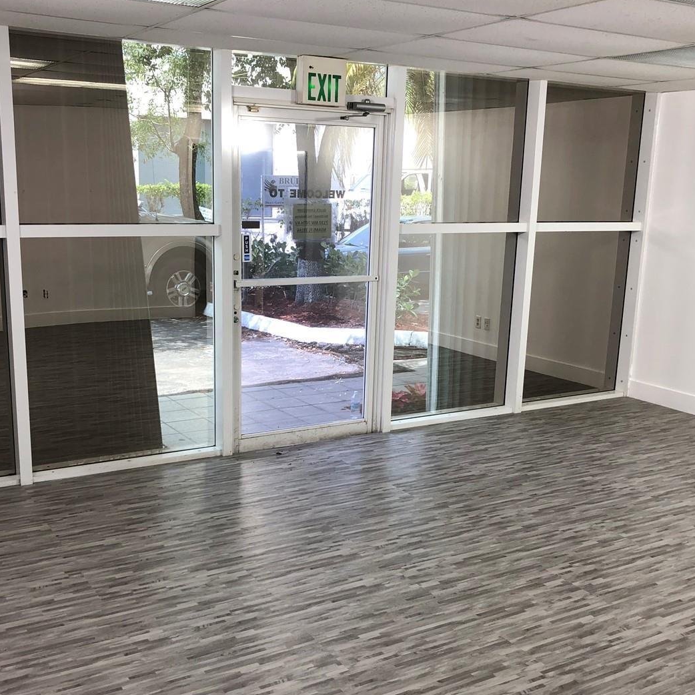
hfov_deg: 43.8
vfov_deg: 43.7
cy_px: 396
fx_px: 863
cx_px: 318
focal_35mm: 38
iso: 40
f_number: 1.8
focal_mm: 4
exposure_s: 1/121
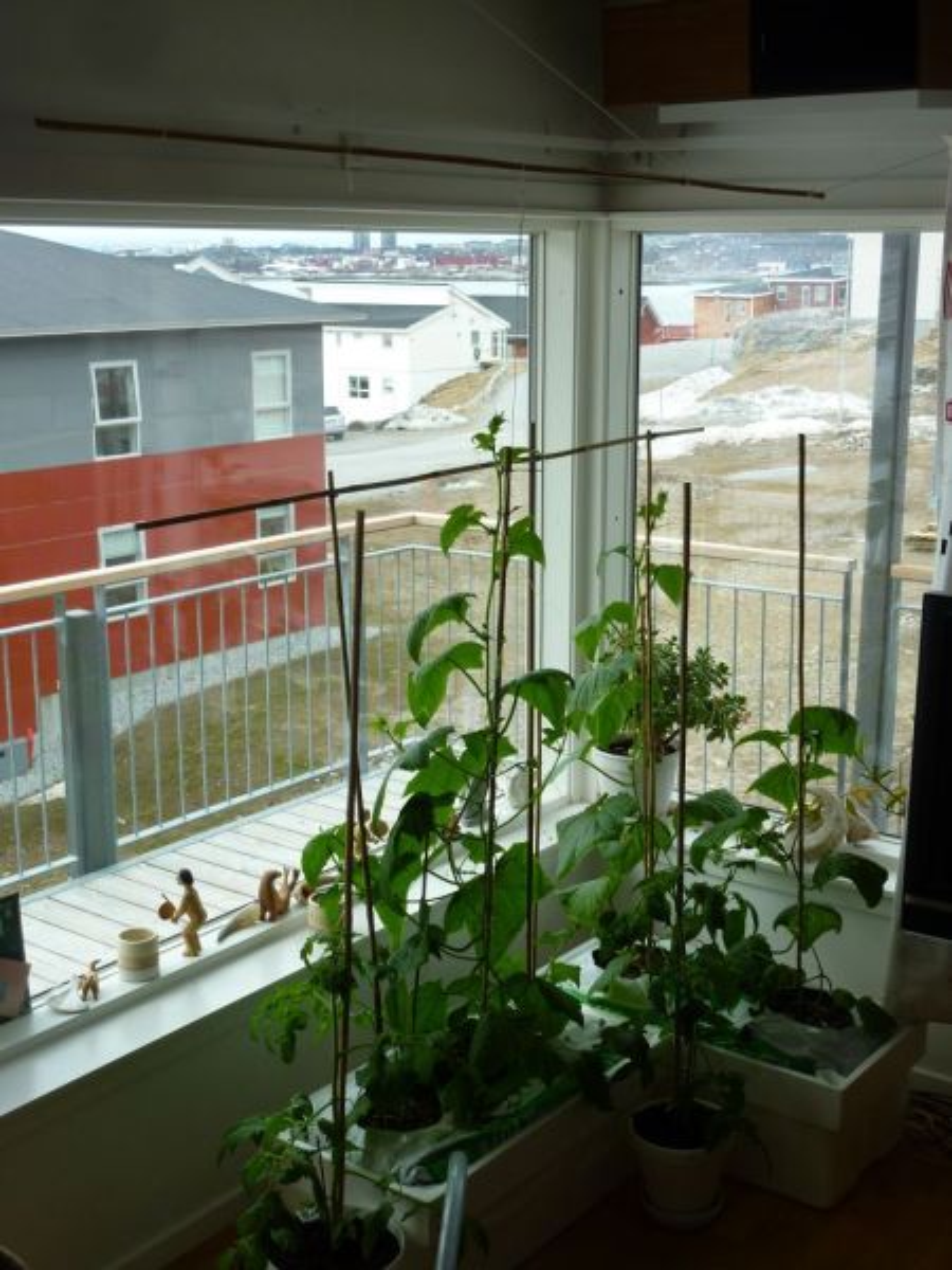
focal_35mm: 45
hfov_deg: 32.2
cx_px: 476
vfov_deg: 42.1
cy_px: 635
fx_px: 1650
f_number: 4
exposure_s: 1/160
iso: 80
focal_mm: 7.3
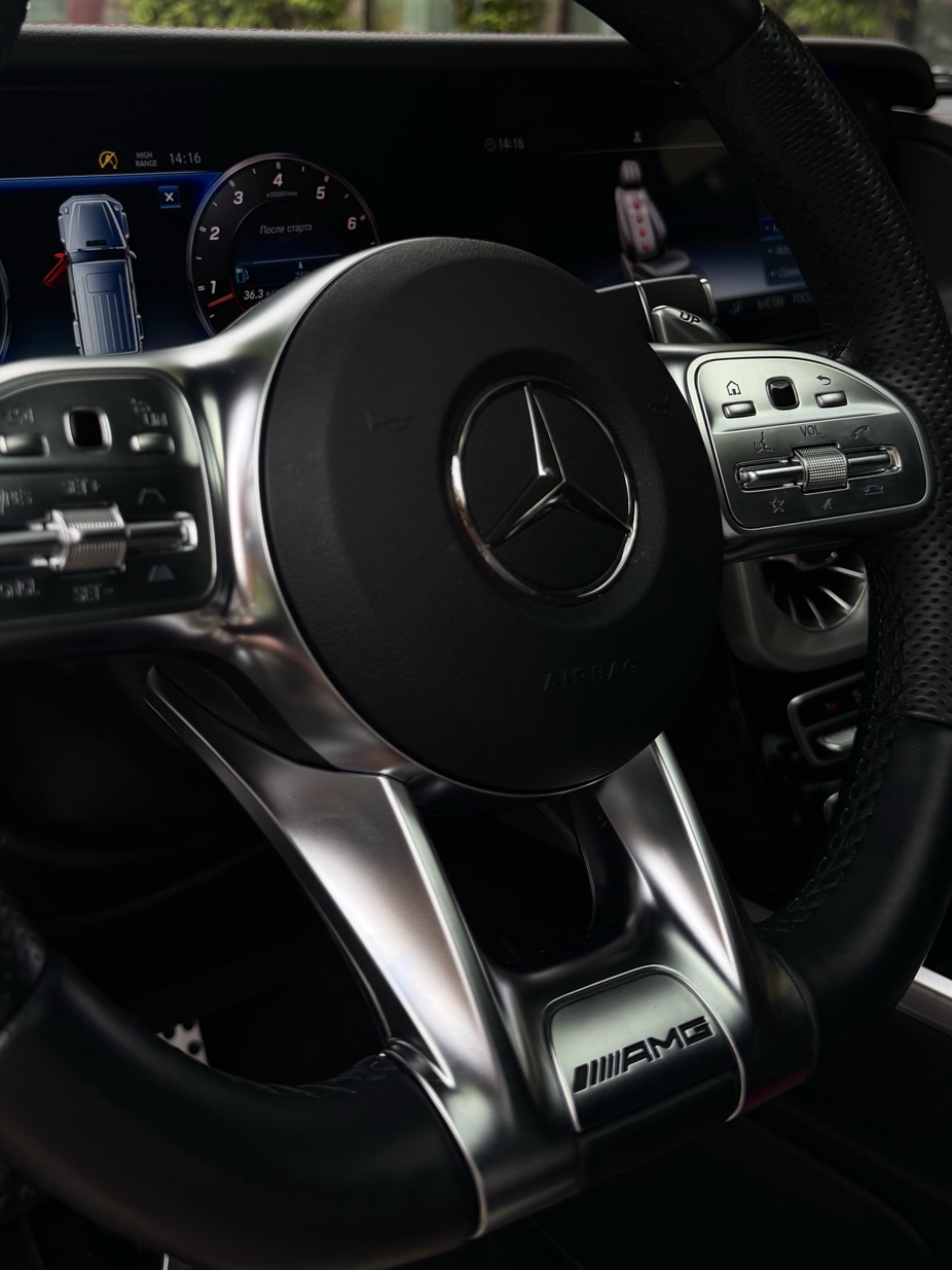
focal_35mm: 35
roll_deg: -2.1
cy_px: 382
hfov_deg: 40.5
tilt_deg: -16.9
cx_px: 383
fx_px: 1283
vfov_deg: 51.2
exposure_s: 1/750
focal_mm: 6.76
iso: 100
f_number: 1.78
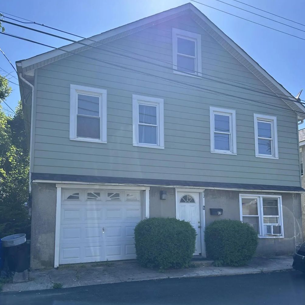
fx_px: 289
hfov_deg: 55.6
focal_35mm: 29
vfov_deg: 55.0
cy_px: 190
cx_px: 156
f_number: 1.78
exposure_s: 1/2525
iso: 80
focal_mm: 6.86
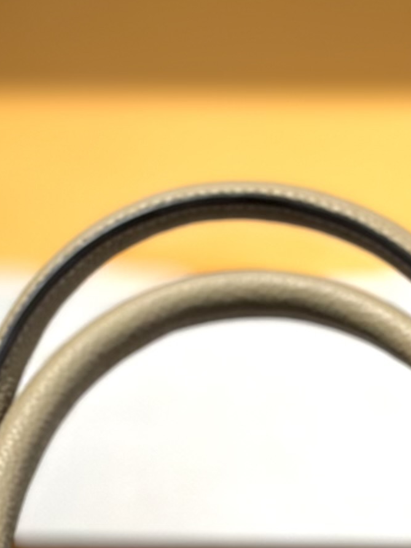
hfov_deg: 6.3
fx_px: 3720
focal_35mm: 235
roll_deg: -0.8
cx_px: 251
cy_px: 936
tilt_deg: -11.8
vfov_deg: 8.2
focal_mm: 5.96
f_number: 1.6
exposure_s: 1/100
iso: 25
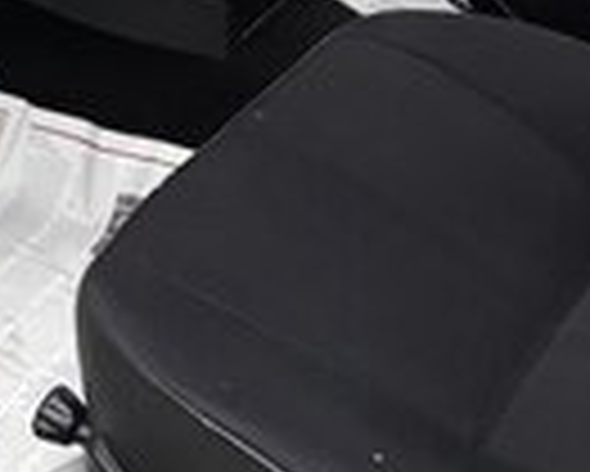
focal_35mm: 100
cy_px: -126
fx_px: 1747
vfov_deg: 14.8
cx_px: 54
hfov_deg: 18.8
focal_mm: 3.71
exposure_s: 1/50
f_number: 1.7
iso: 160
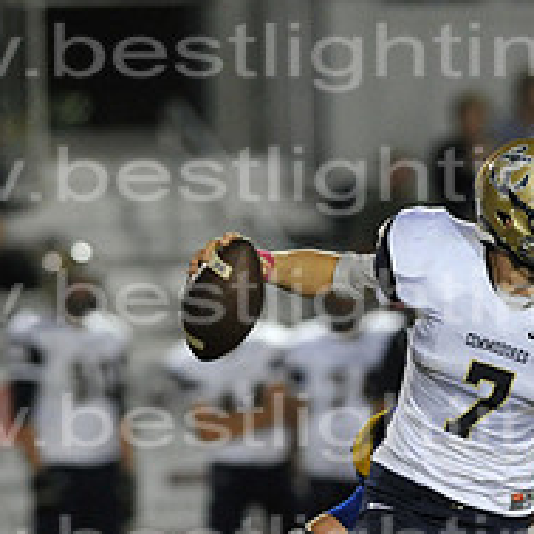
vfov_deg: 2.2
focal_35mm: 783
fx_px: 13666
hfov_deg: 2.2
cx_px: 432
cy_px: 489
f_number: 4
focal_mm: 300
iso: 5000
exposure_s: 1/500
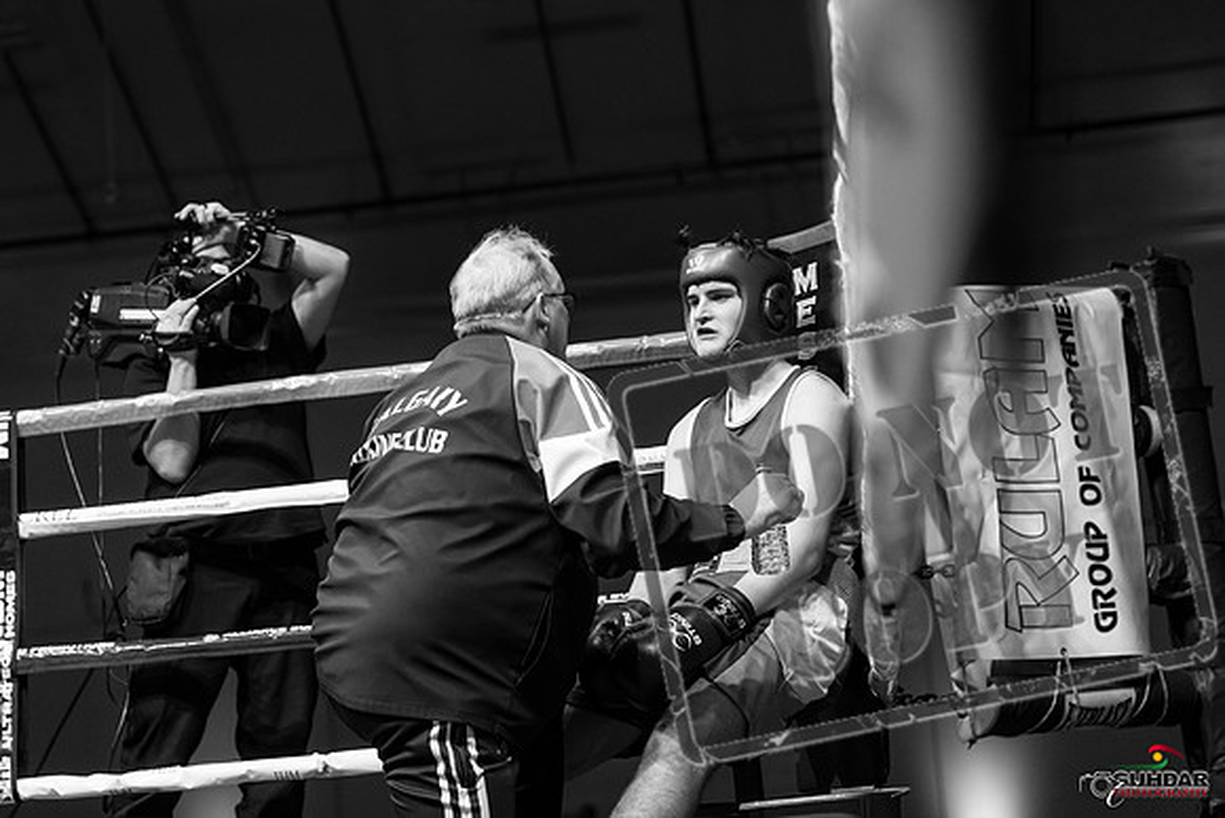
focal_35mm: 65
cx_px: 612
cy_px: 409
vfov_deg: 20.9
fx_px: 2212
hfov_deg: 31.0
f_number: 2.8
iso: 3200
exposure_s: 1/800
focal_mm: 65
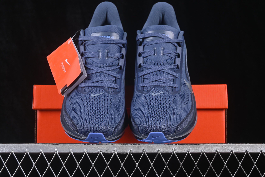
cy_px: 88
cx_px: 132
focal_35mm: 75
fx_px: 552
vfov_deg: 18.2
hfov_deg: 27.0
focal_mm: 50
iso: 160
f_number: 7.1
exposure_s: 1/60
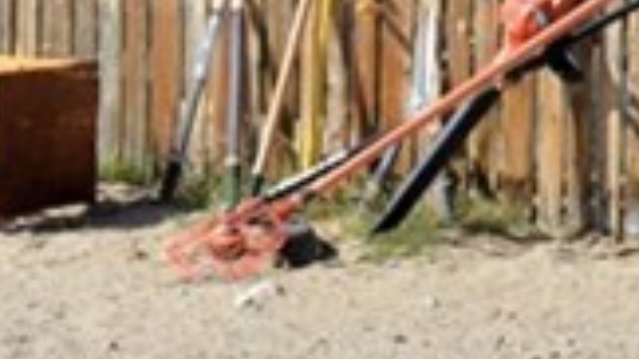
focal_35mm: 238
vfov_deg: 4.9
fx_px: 4031
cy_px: -572
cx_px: 592
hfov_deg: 9.0
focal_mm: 24
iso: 100
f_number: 8
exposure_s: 1/250
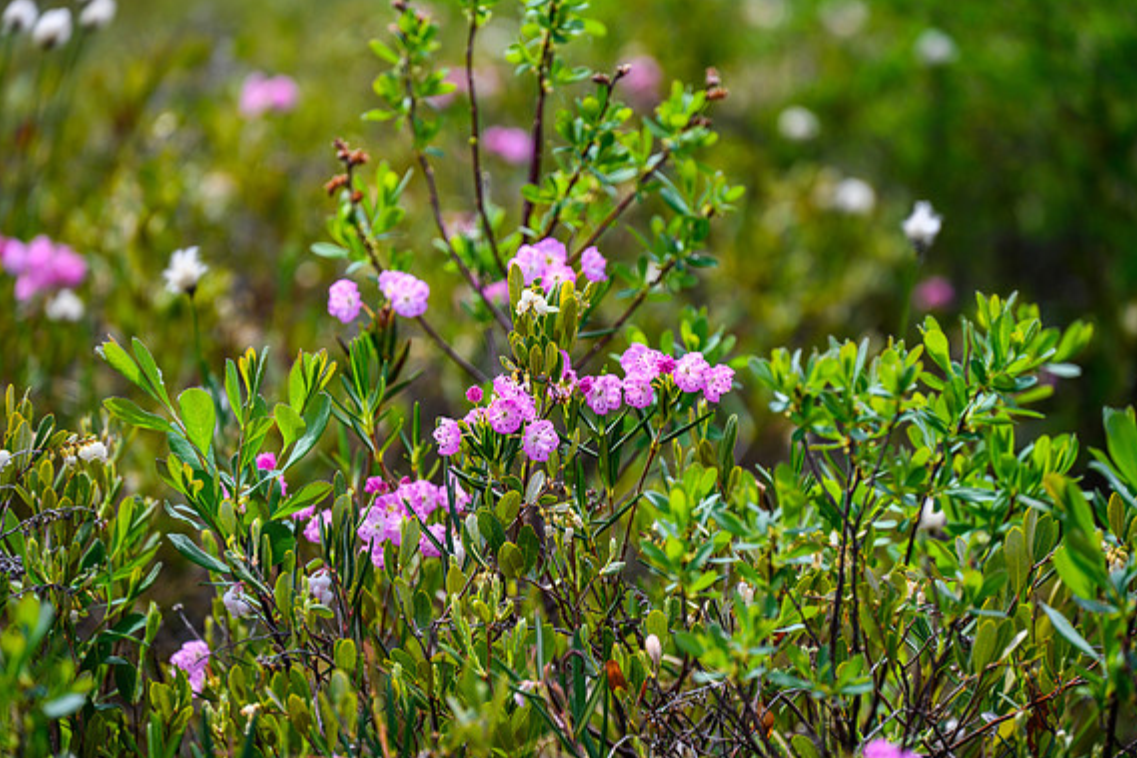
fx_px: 6441
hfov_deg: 10.1
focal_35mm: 204
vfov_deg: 6.7
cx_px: 575
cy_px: 383
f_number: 6.3
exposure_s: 1/400
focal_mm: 200
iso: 280
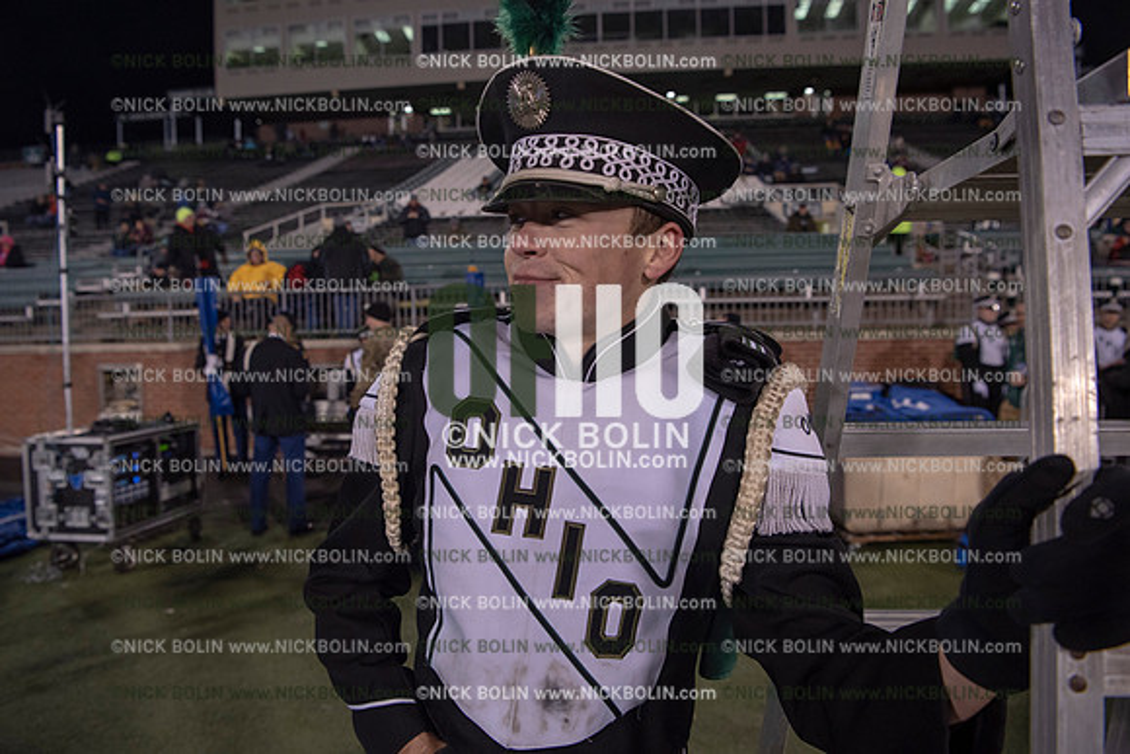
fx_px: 753
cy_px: 377
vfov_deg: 53.2
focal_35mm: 24
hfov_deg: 73.7
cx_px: 565
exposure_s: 1/400
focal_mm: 24
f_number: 4.5
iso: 1250
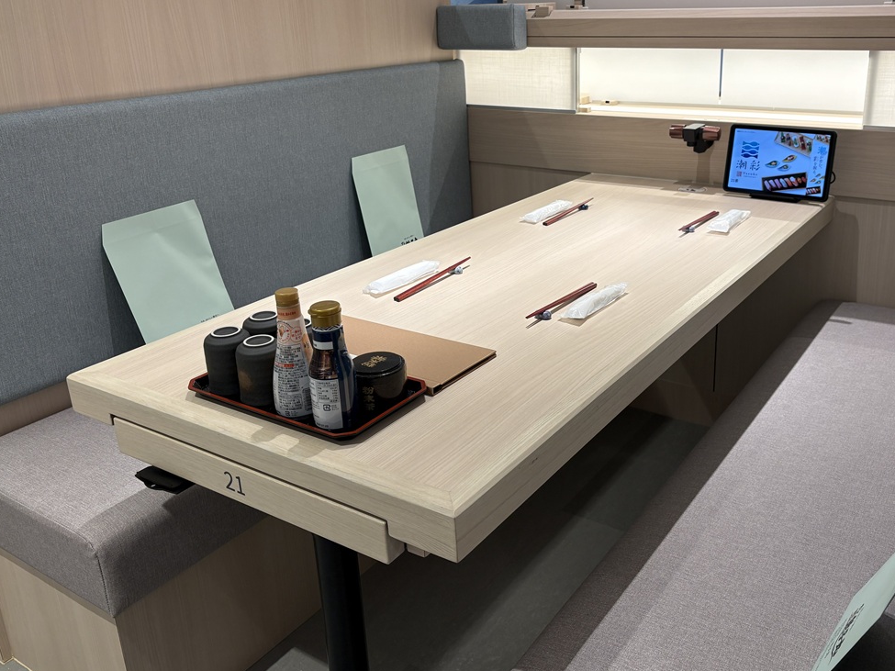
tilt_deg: -18.8
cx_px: 525
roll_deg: +2.2
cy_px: 281
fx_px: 827
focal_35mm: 32
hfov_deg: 56.5
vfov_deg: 44.0
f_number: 1.6
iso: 64
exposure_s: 1/119
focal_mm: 5.96
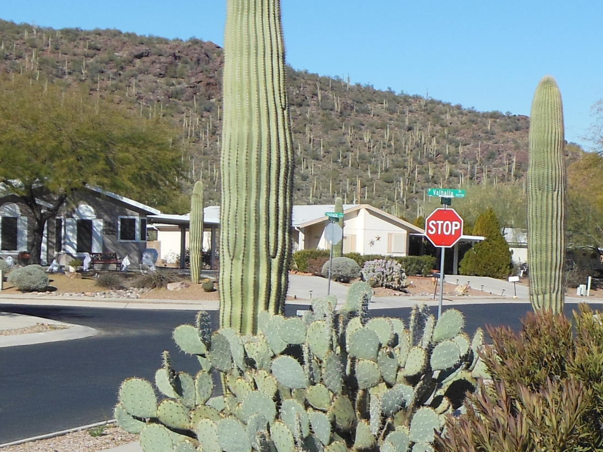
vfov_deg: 18.5
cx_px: 417
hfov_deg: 24.6
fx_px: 1376
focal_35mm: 79
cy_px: 346
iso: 125
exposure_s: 1/1500
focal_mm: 5.2
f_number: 3.3
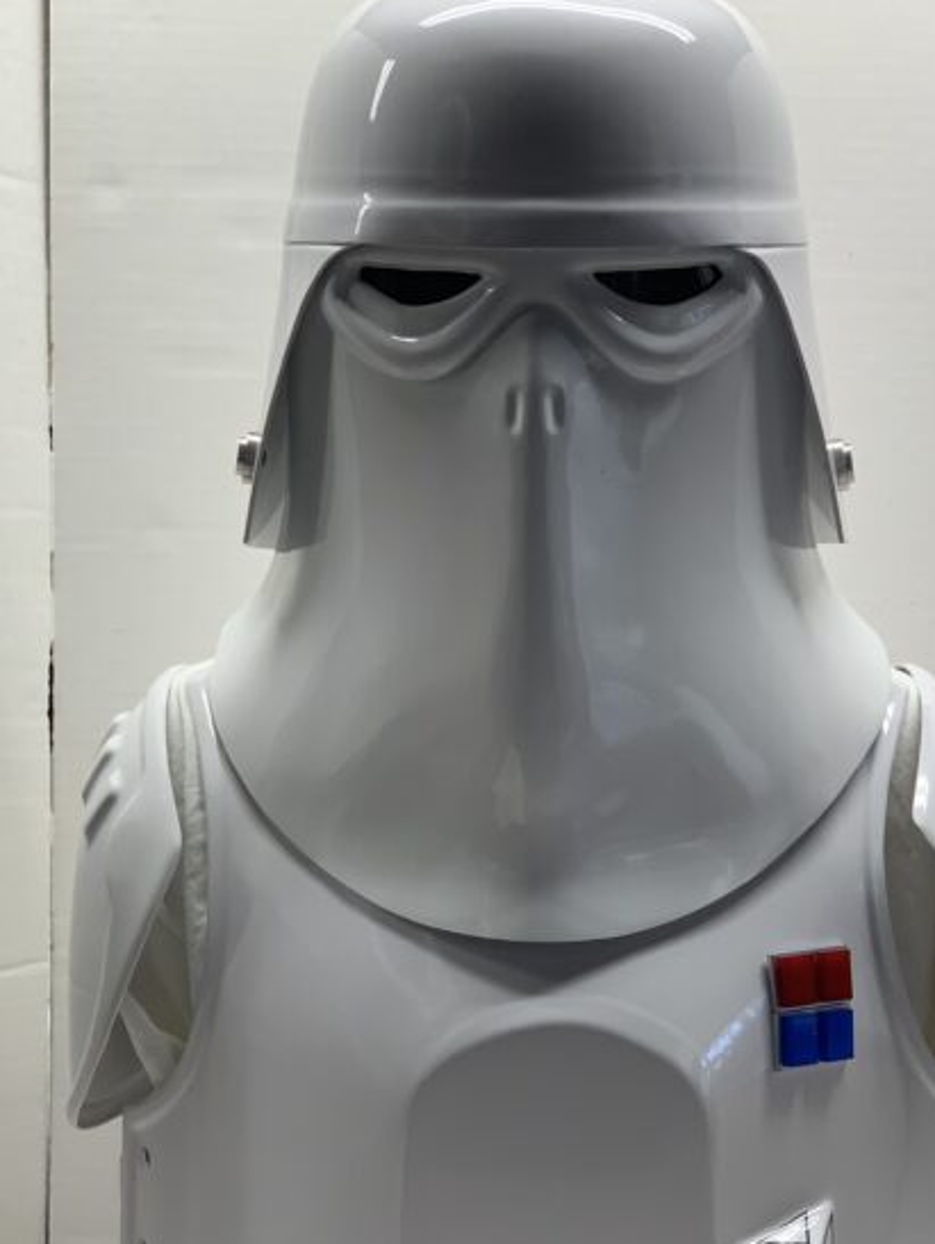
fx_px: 2734
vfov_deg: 25.5
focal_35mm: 76
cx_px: 537
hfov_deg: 19.4
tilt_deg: -5.2
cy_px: 853
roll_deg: -0.2
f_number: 2.4
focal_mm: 6
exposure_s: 1/120
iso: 80
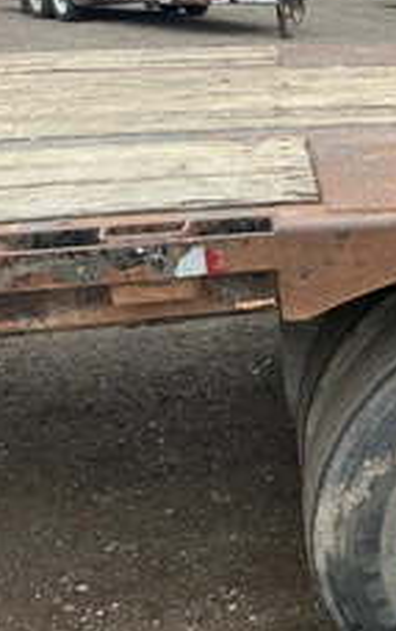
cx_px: 540
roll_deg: -1.0
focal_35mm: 52
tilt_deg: -23.4
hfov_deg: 22.0
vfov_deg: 38.8
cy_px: 349
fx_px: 896
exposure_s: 1/620
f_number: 1.8
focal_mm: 3
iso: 25
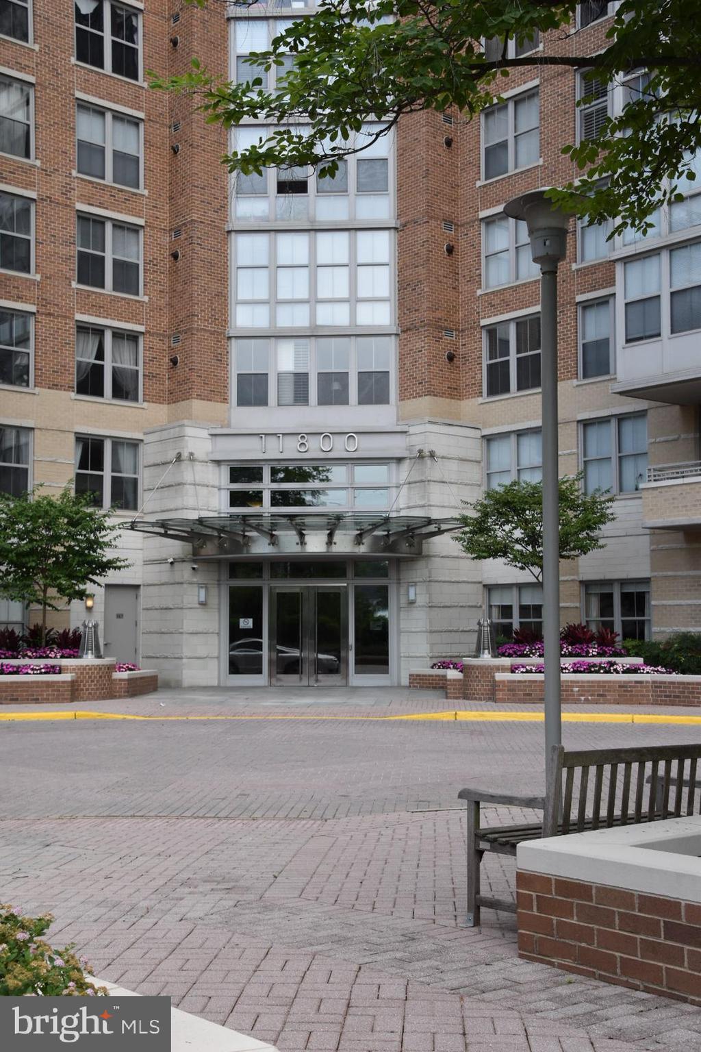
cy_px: 526
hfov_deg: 29.9
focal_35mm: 45
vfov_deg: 43.6
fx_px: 1314
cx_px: 350
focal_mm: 30
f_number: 8
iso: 400
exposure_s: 1/250
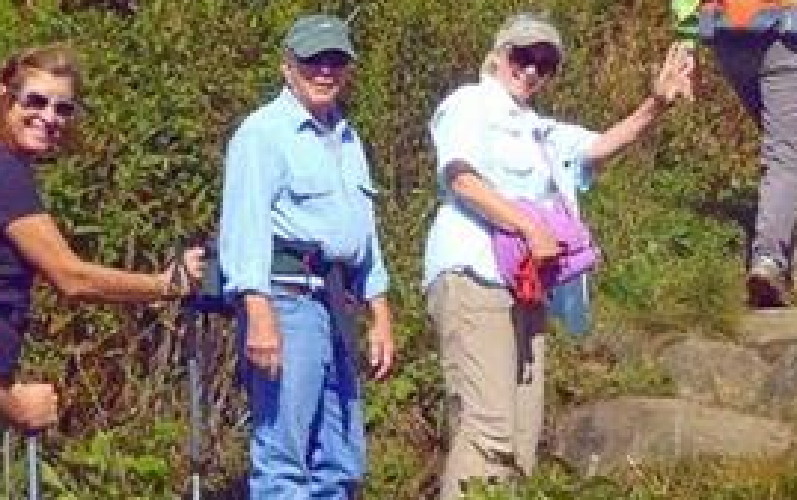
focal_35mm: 188
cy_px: 67
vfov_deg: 7.0
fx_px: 4087
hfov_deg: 11.1
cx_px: 669
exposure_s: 1/250
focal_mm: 12.26
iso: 400
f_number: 14
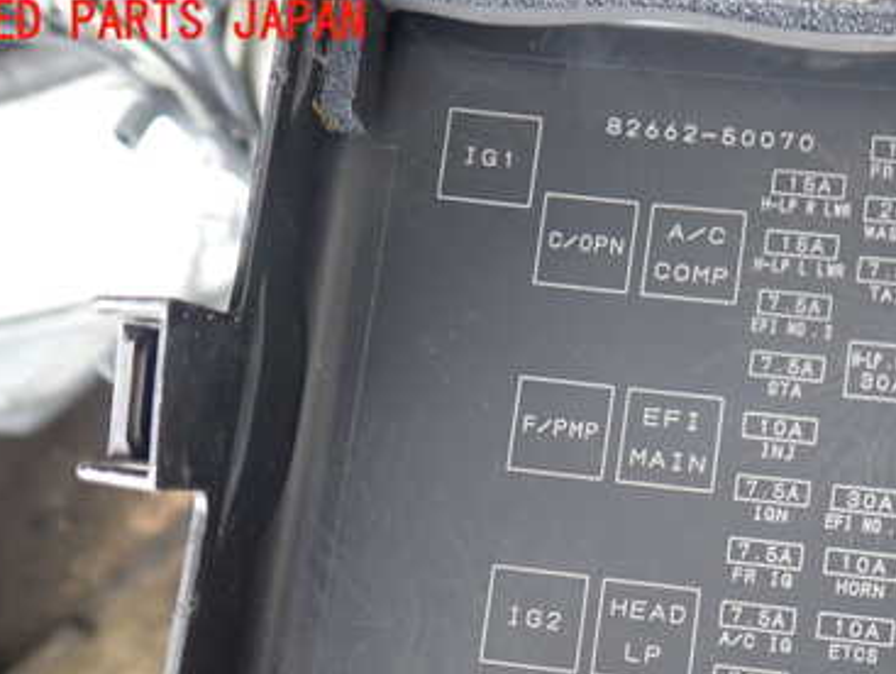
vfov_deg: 29.0
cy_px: 542
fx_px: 1270
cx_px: 654
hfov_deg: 38.0
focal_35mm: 49
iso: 200
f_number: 2.3
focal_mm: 5.4
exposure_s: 1/30
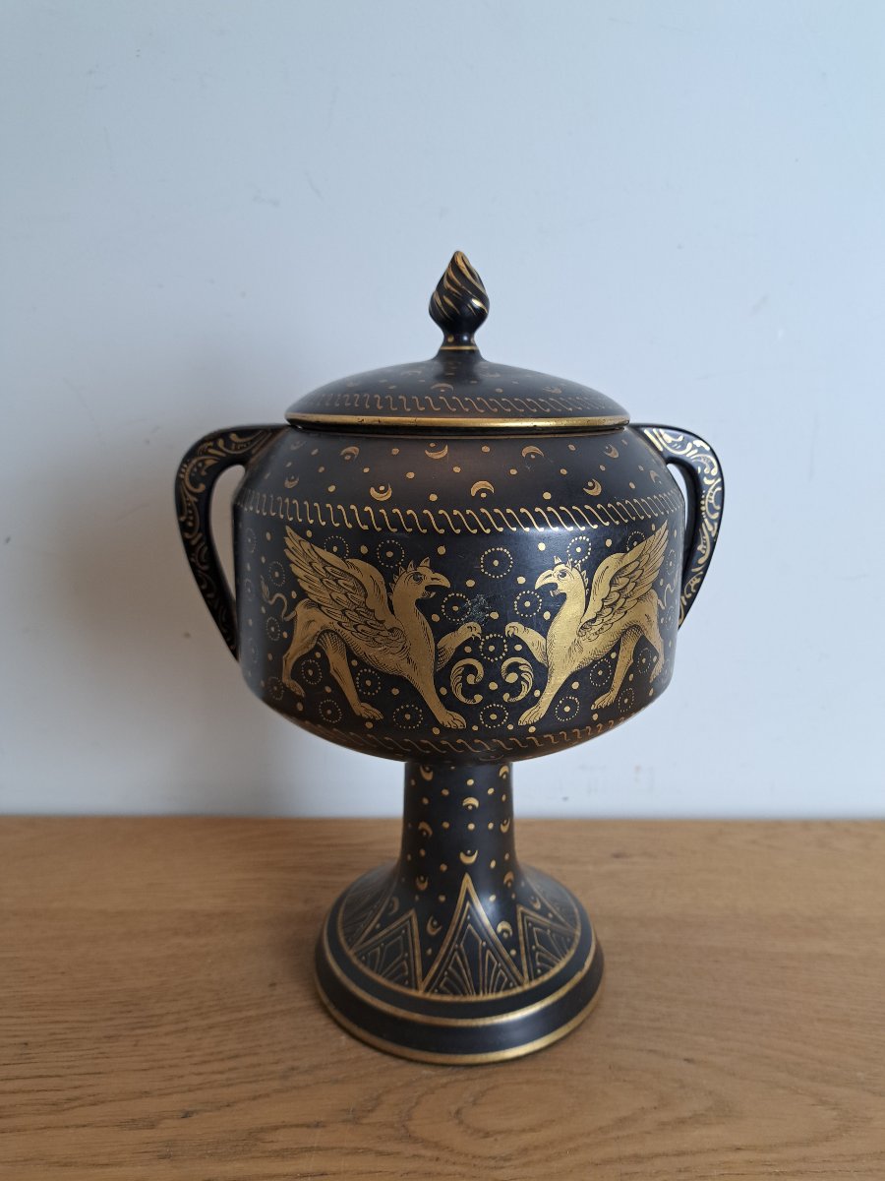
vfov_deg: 71.6
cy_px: 590
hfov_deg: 56.8
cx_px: 442
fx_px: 818
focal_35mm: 24
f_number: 1.8
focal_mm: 5.23
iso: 100
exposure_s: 1/50
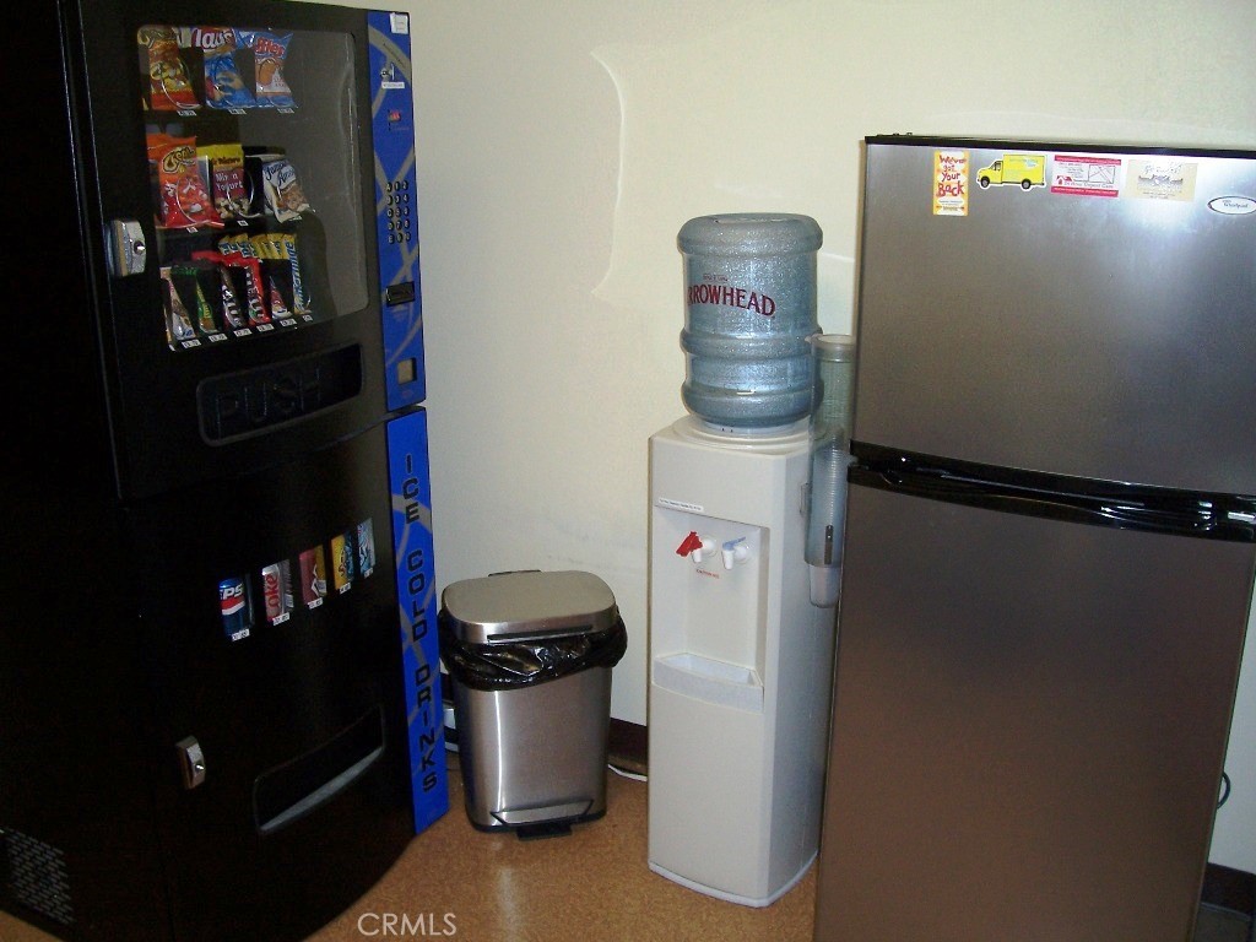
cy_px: 471
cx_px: 628
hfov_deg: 54.0
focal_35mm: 34
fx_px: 1234
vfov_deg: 41.8
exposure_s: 1/60
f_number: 2.7
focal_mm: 5.6
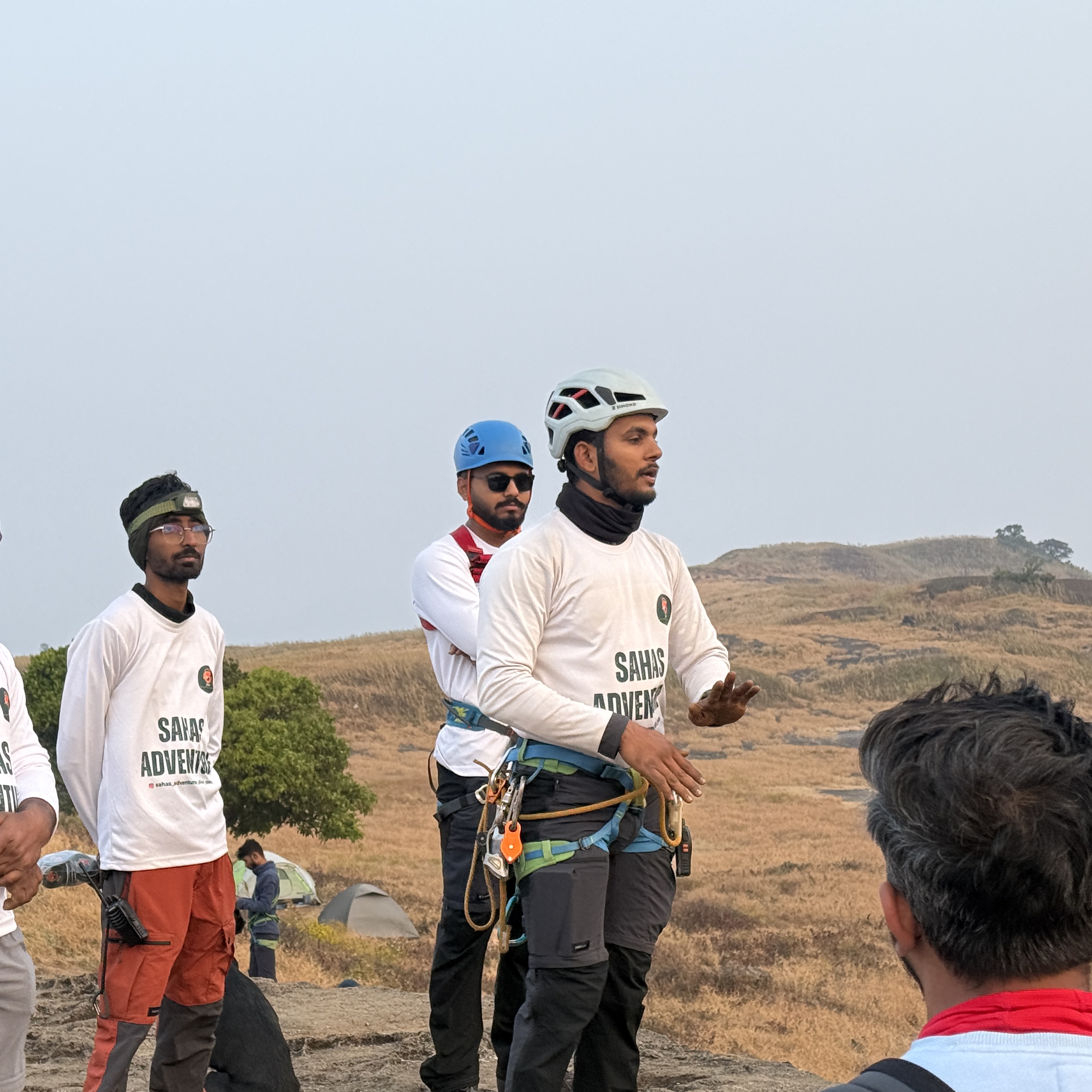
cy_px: 657
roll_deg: +2.4
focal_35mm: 69
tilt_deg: -0.6
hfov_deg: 24.9
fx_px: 2463
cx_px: 393
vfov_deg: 25.0
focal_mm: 6.76
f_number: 1.78
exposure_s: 1/578
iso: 64
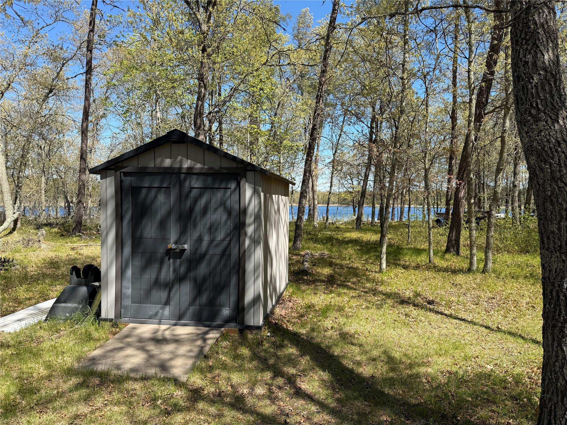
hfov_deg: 71.6
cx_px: 284
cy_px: 212
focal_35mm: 24
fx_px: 393
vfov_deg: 56.8
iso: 80
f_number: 1.78
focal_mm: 6.76
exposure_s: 1/2299
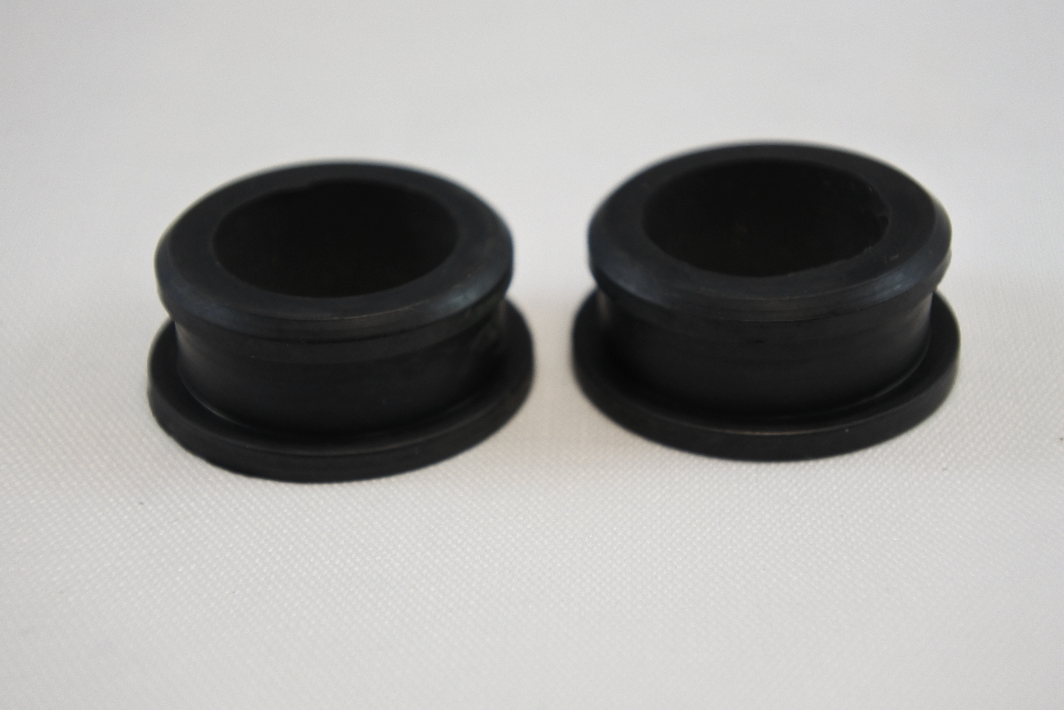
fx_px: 2246
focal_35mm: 76
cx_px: 521
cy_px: 351
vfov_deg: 17.9
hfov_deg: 26.7
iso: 400
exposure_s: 1/160
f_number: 5.6
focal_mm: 27.6
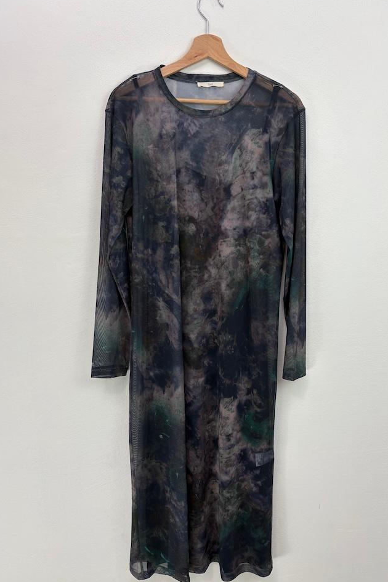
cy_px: 293
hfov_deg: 46.4
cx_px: 204
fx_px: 453
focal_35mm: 28
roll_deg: +0.1
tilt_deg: -9.9
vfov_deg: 65.5
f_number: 1.6
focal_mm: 5.96
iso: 50
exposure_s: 1/100
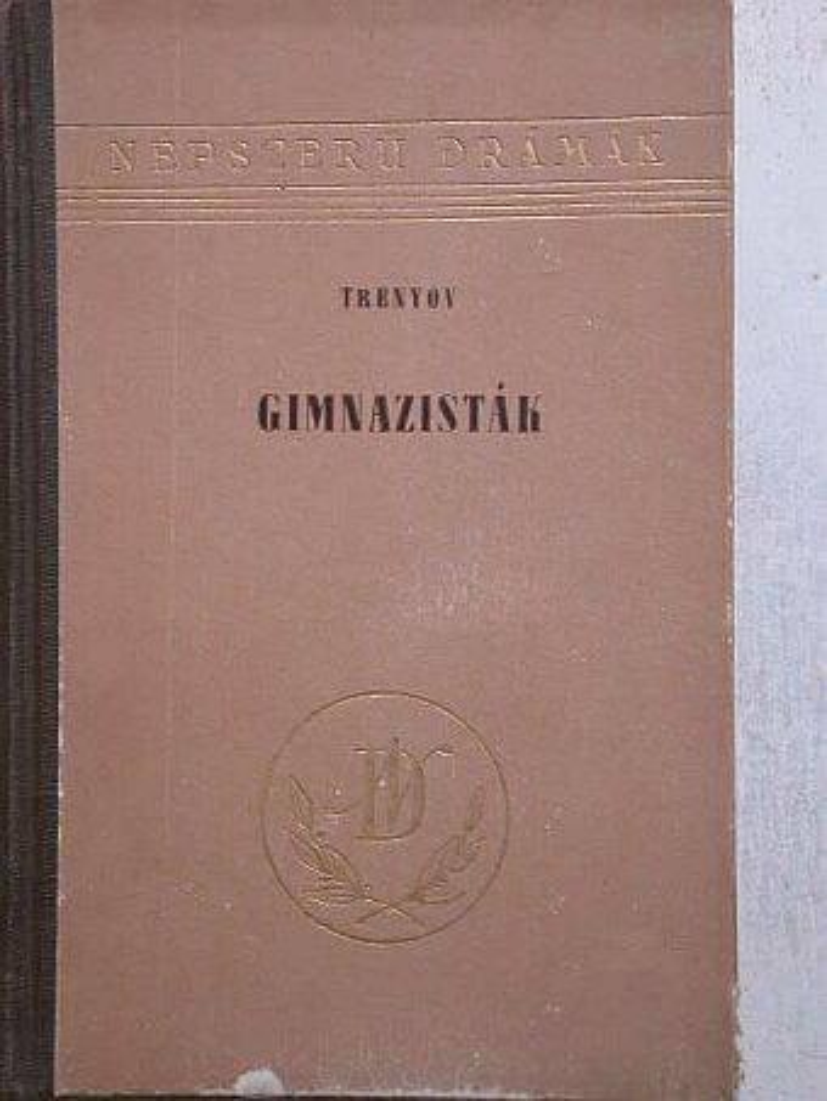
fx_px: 3057
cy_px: 550
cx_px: 414
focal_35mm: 96
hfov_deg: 15.4
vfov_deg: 20.4
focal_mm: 20
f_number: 3.9
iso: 100
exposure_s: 1/38.3
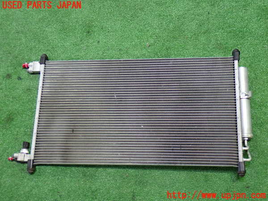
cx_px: 134
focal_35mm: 50
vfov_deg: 29.1
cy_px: 100
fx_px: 387
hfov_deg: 38.2
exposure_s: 1/40
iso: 800
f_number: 3.2
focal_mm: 9.01
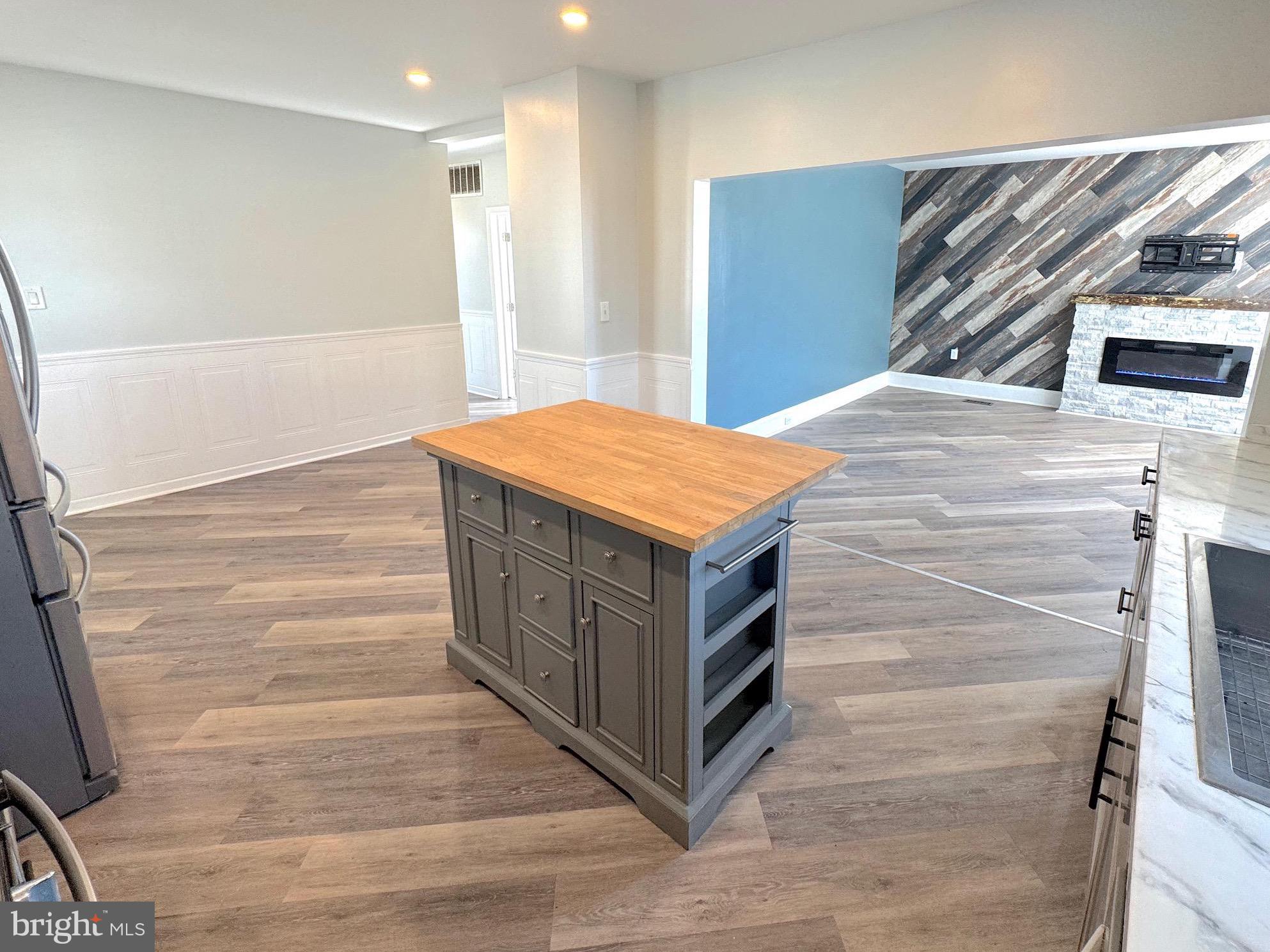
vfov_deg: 85.7
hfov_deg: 102.1
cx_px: 635
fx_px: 514
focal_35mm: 14
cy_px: 476
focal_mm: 2.22
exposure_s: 1/120
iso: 160
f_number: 2.2
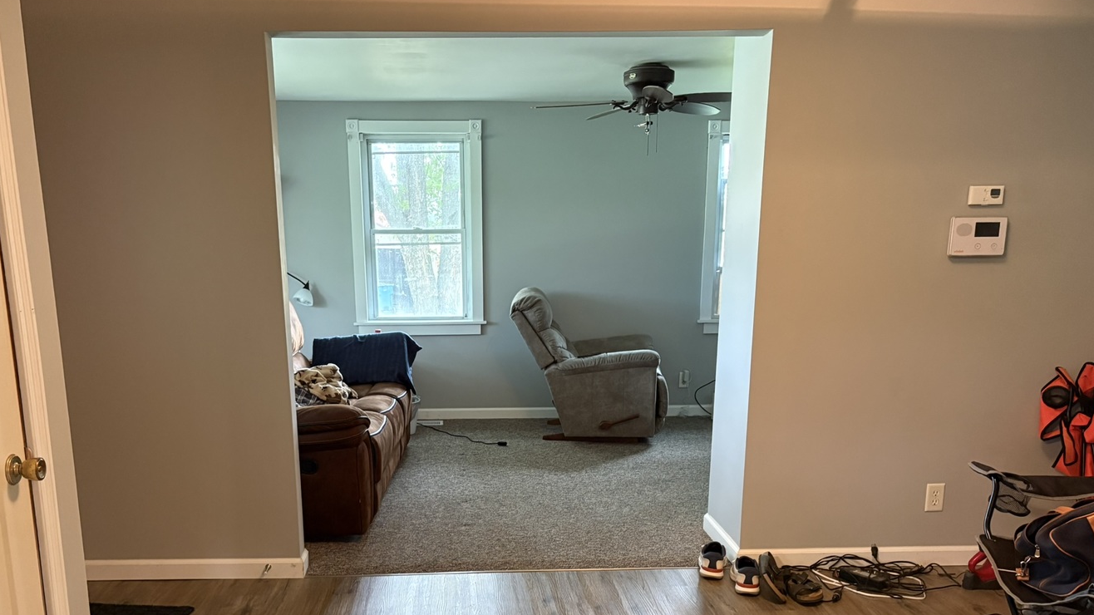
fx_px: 899
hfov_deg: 62.5
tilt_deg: -12.1
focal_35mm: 31
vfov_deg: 37.1
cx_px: 502
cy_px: 436
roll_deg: +1.1
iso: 500
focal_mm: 5.96
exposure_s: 1/40
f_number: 1.6
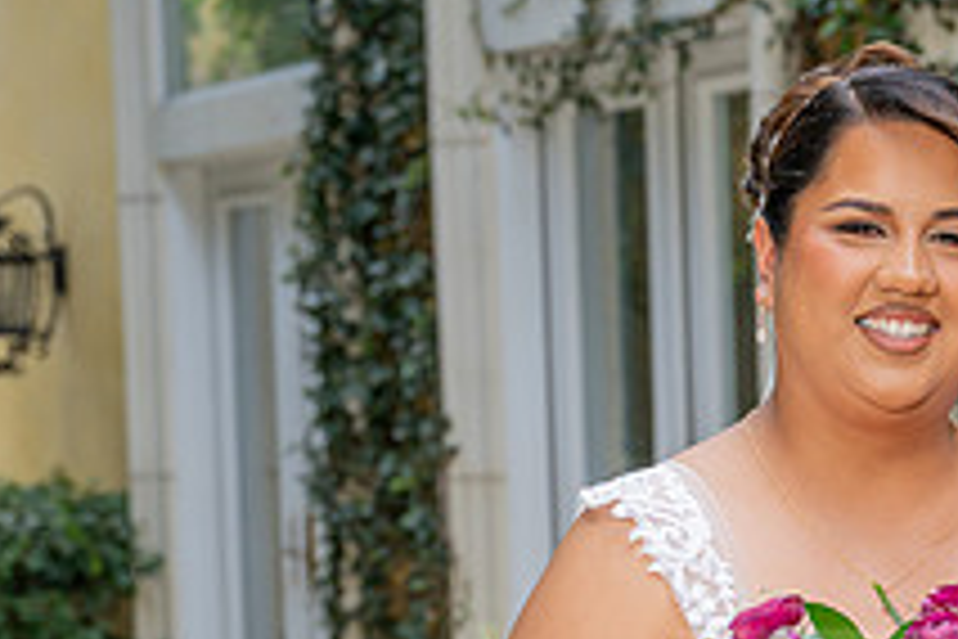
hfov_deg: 12.8
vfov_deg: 8.6
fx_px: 4204
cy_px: 736
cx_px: 1066
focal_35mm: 158
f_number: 5
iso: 200
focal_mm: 58
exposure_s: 1/200
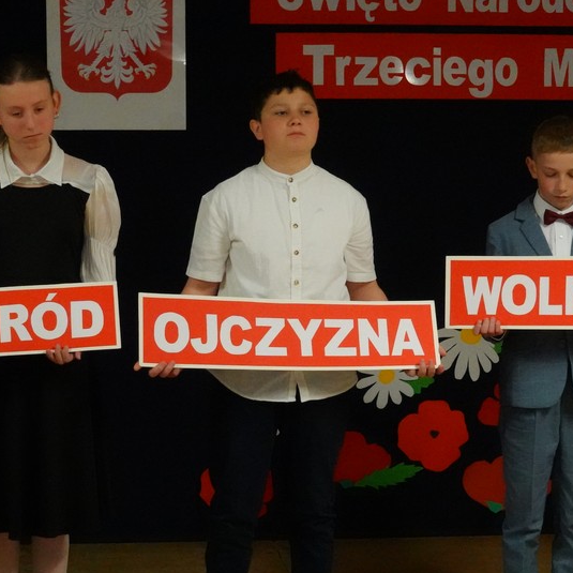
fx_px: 1536
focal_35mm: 82
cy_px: 321
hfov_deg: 21.1
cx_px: 270
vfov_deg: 21.1
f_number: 4.5
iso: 4000
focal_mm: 16.29
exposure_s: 1/160
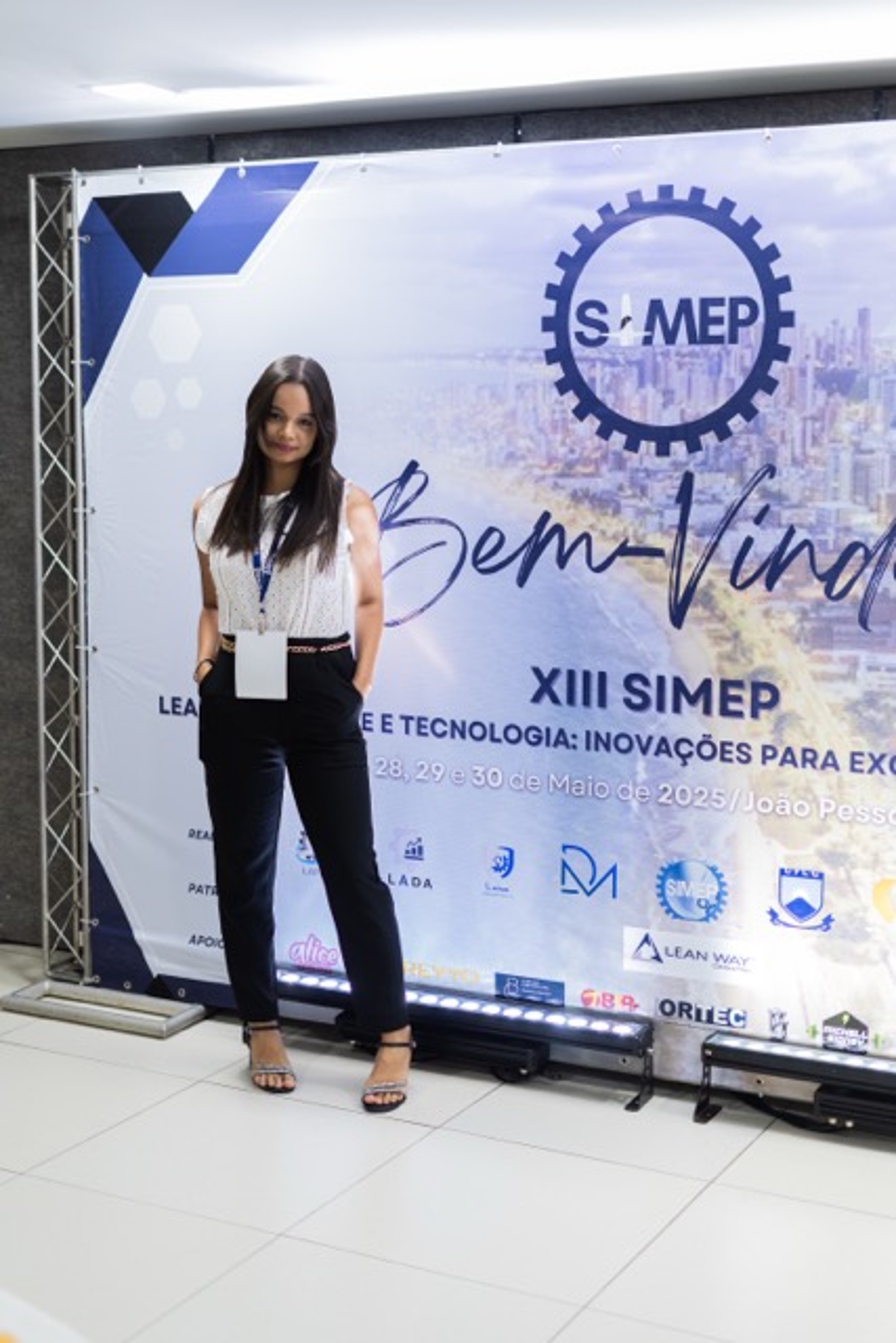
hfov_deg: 27.0
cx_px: 448
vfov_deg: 39.6
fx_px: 1866
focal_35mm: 50
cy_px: 672
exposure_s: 1/100
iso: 640
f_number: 1.8
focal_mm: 50
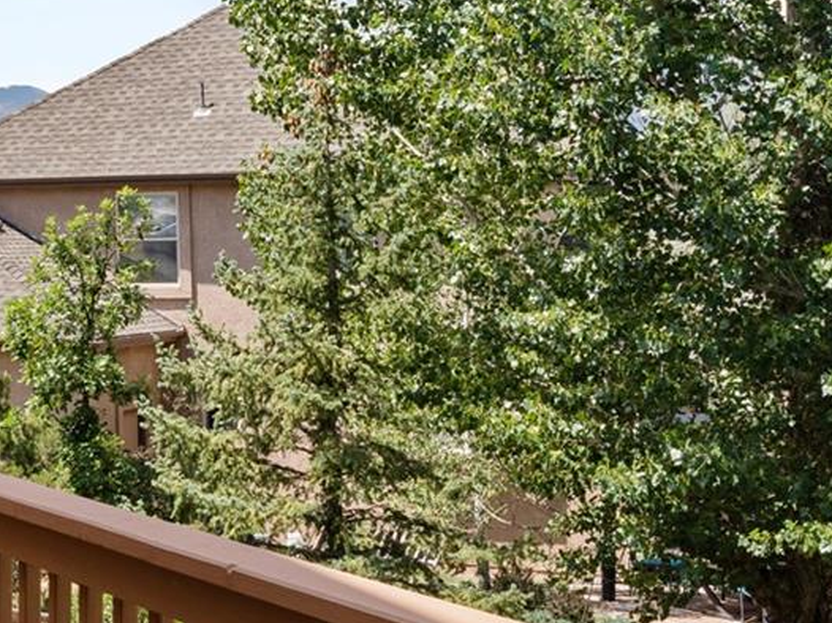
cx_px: -369
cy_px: 188
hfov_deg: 21.3
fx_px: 1898
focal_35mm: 79
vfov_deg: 18.6
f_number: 9
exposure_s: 1/160
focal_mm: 18
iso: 125
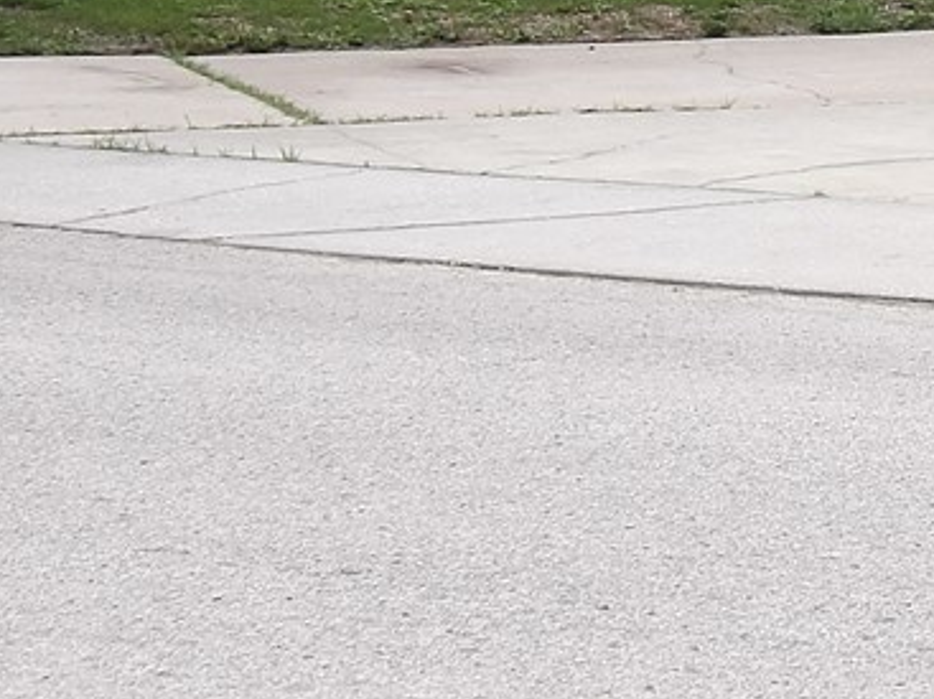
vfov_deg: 8.7
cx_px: 875
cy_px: 64
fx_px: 4585
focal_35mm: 170
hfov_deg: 11.5
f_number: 3.7
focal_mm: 7
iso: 100
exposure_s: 1/801
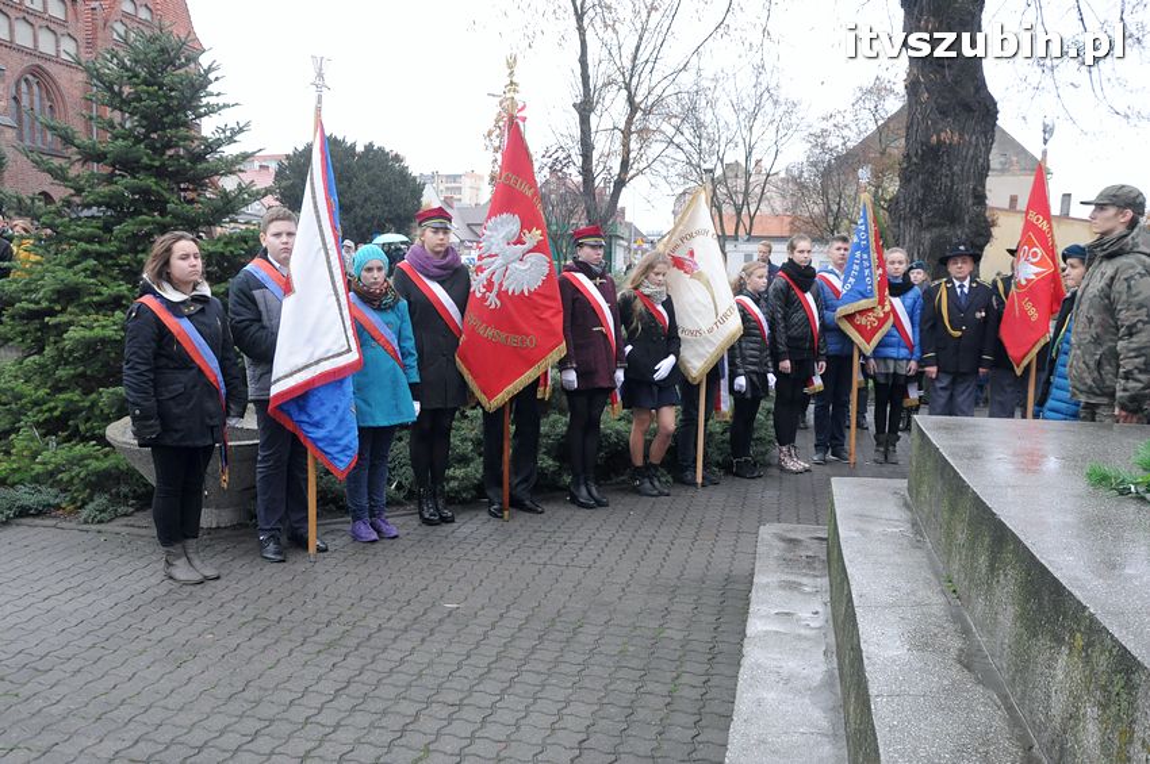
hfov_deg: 59.5
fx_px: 1005
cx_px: 575
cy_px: 382
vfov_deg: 41.6
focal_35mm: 32
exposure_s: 1/250
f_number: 8
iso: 1600
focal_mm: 21
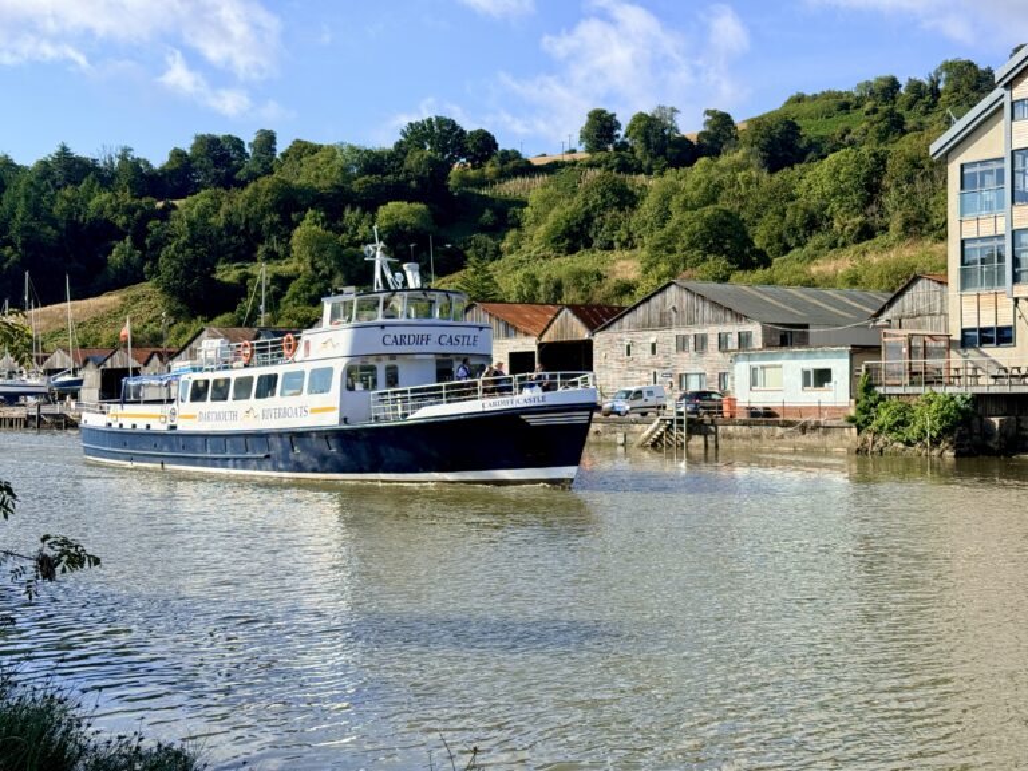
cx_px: 514
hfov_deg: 39.7
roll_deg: +0.5
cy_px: 386
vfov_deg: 30.3
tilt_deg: +1.6
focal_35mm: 48
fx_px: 1425
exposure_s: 1/3704
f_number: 1.78
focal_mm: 6.76
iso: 64
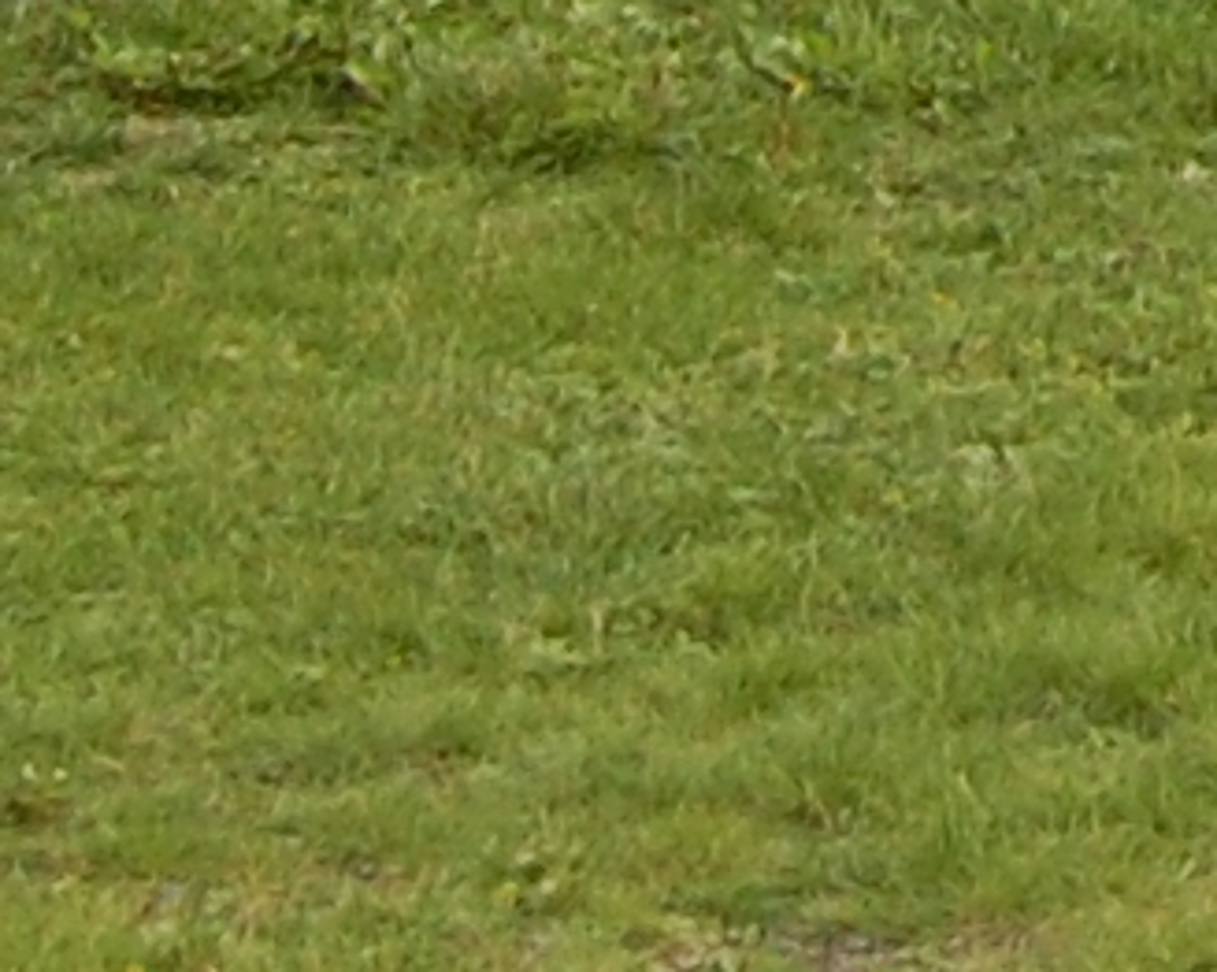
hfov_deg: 6.4
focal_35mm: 284
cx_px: 3258
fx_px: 10223
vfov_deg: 5.0
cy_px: -2426
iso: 200
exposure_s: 1/500
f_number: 5.6
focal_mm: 22
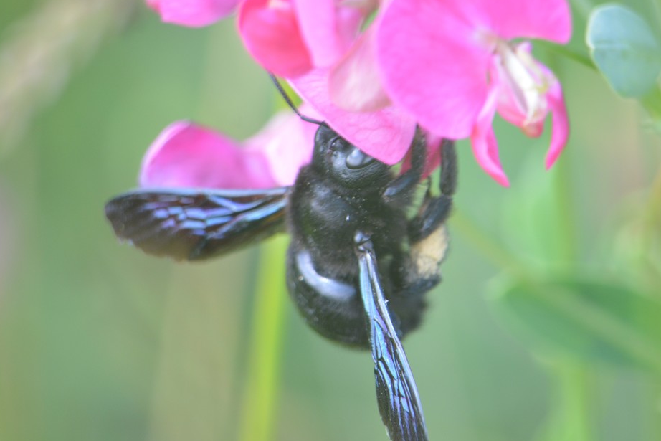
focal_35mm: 468
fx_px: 8594
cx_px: 339
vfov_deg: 2.9
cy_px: 227
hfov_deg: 4.4
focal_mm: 300
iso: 720
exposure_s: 1/125
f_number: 5.6
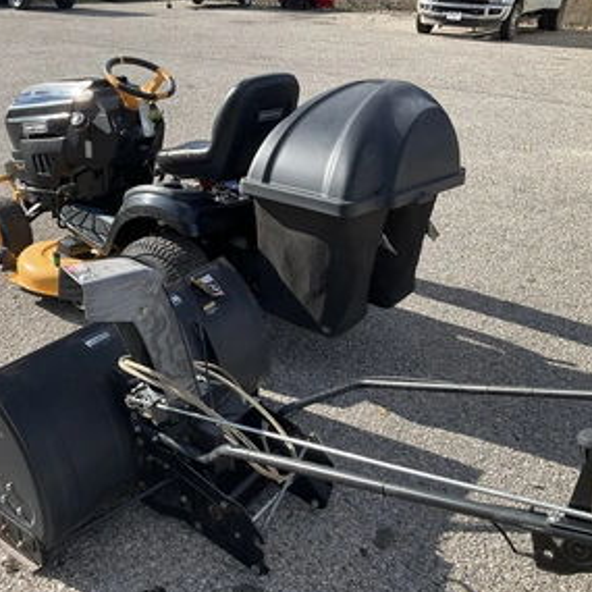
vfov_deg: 46.0
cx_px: 195
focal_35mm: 36
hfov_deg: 45.3
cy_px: 303
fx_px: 697
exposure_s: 1/997
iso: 25
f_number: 1.8
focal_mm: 3
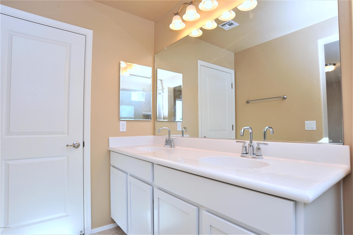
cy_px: 118
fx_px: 176
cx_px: 176
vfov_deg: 67.3
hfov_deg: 90.0
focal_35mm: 18
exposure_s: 1/50
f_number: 13
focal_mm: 18
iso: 640
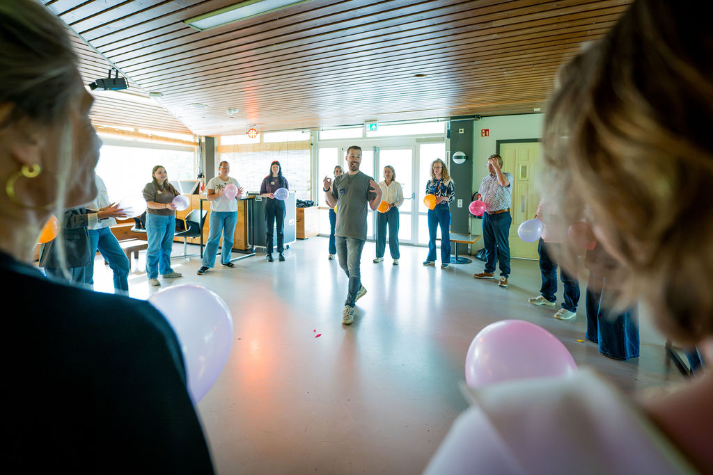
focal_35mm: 17
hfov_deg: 94.0
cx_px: 356
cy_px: 190
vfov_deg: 70.4
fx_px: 332
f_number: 2.8
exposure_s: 1/400
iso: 2500
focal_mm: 14
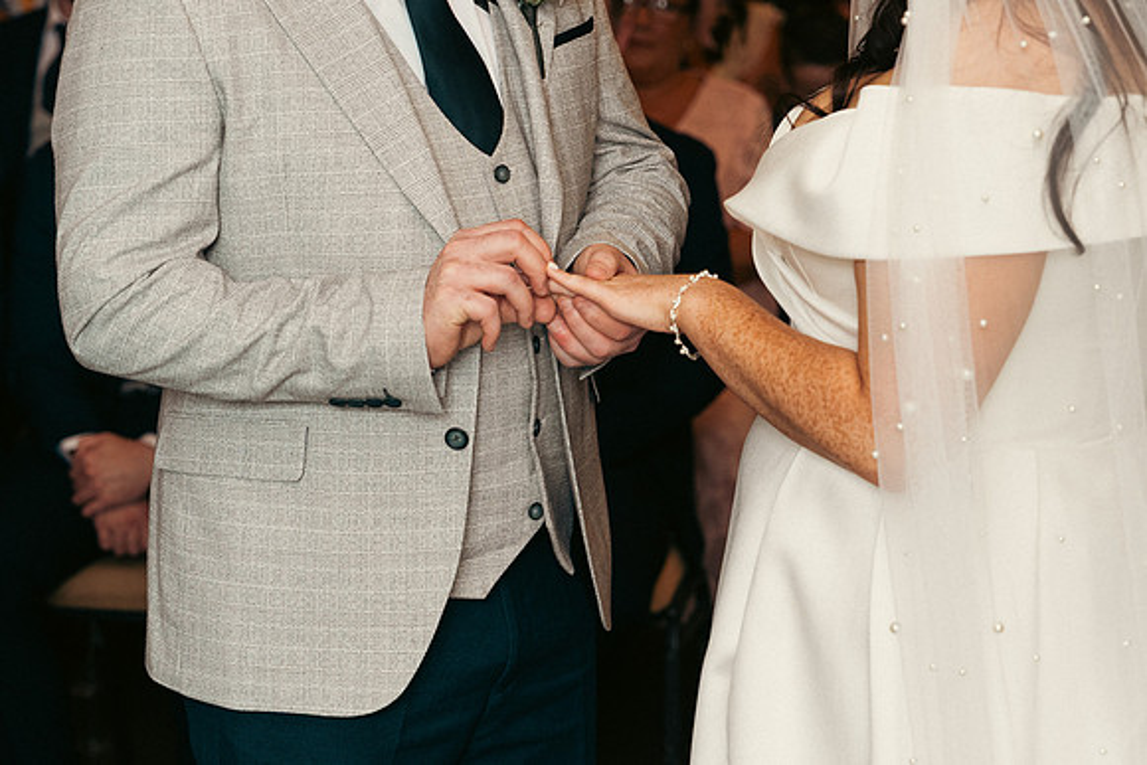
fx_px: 3346
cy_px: 382
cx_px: 574
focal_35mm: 105
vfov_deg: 13.0
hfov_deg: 19.5
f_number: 3.5
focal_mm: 70
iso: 640
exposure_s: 1/160
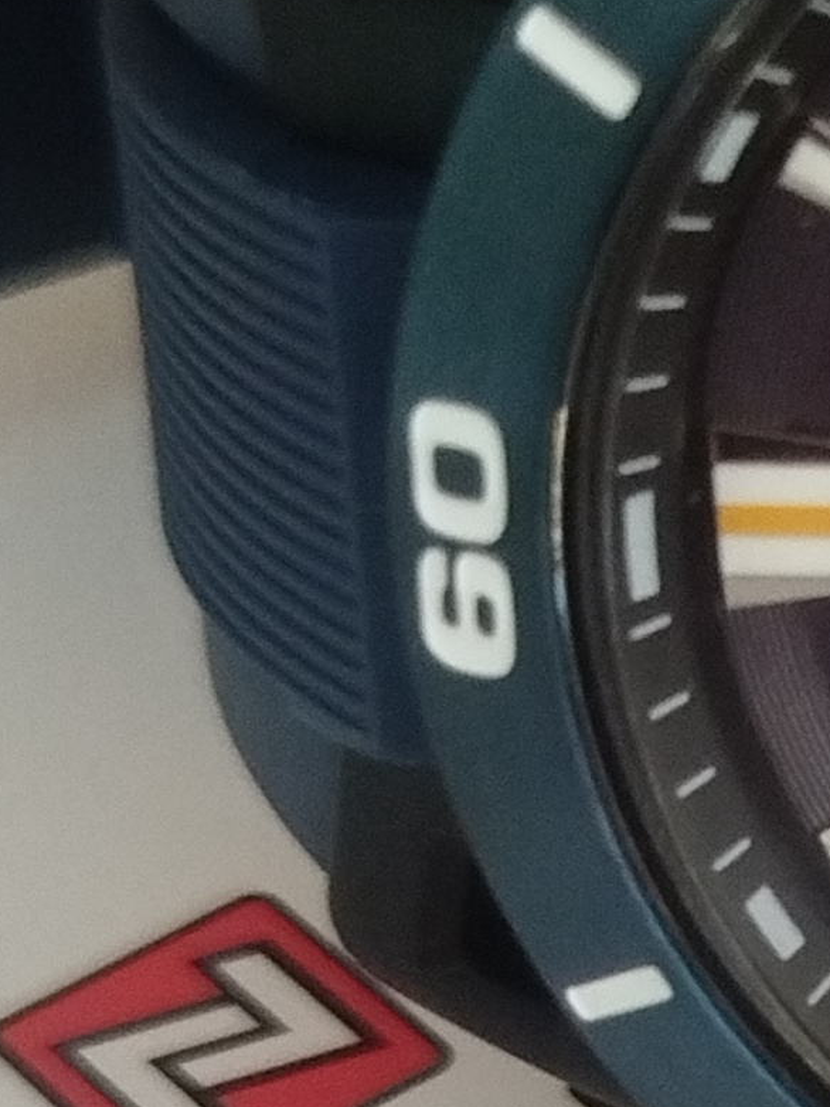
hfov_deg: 8.4
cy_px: 1182
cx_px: 1571
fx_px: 5401
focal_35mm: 169
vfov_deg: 11.5
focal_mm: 5.31
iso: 640
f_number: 1.7
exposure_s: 1/17
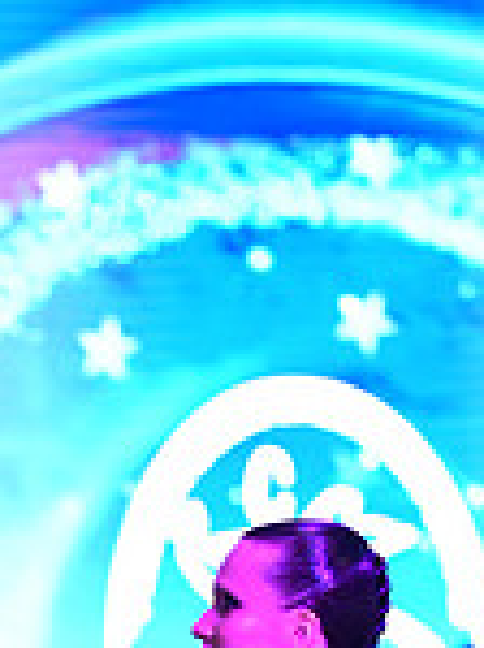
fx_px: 6880
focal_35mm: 368
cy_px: 1106
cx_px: -186
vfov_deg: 5.3
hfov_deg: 4.0
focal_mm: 99
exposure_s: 1/320
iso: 2000
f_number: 2.8
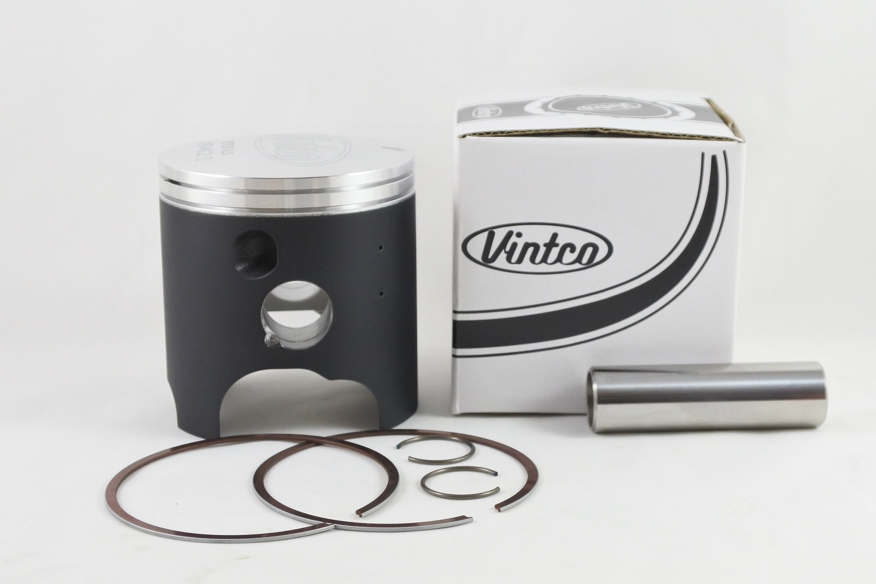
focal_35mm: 43
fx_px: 1047
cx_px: 438
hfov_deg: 45.4
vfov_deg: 31.2
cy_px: 292
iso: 560
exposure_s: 1/125
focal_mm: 16.1
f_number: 4.5
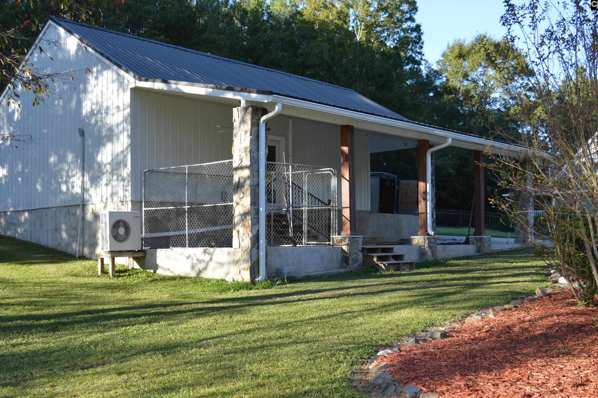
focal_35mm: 43
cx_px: 282
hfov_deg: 45.4
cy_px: 218
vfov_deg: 31.1
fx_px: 714
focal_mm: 26
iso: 100
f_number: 6.3
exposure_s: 1/160
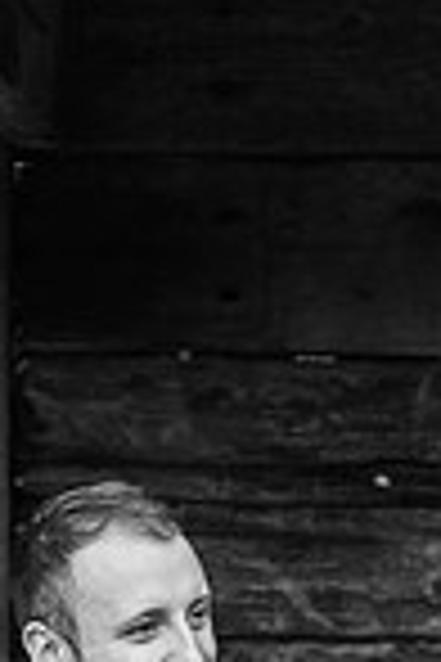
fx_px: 5898
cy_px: 851
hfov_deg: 4.3
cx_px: 590
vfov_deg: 6.4
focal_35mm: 321
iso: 280
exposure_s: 1/200
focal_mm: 70
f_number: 2.8
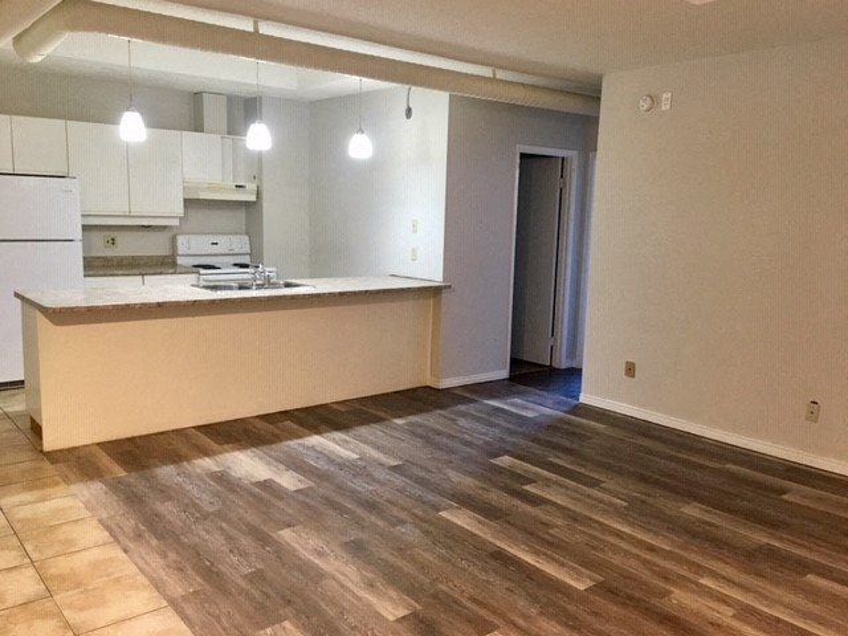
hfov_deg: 61.7
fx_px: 710
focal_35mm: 29
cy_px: 318
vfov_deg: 48.2
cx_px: 424
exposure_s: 1/30
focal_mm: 4.15
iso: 160
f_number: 2.2
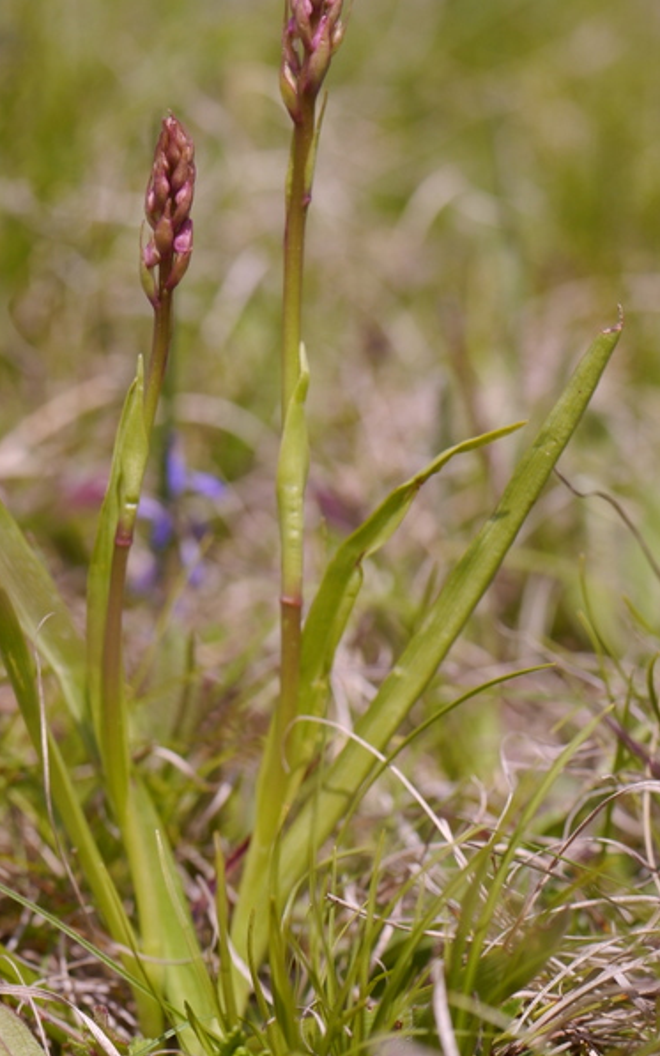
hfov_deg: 10.2
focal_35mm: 128
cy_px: 405
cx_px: 286
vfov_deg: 16.3
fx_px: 3685
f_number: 4
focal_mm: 45
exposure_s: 1/1300
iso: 160
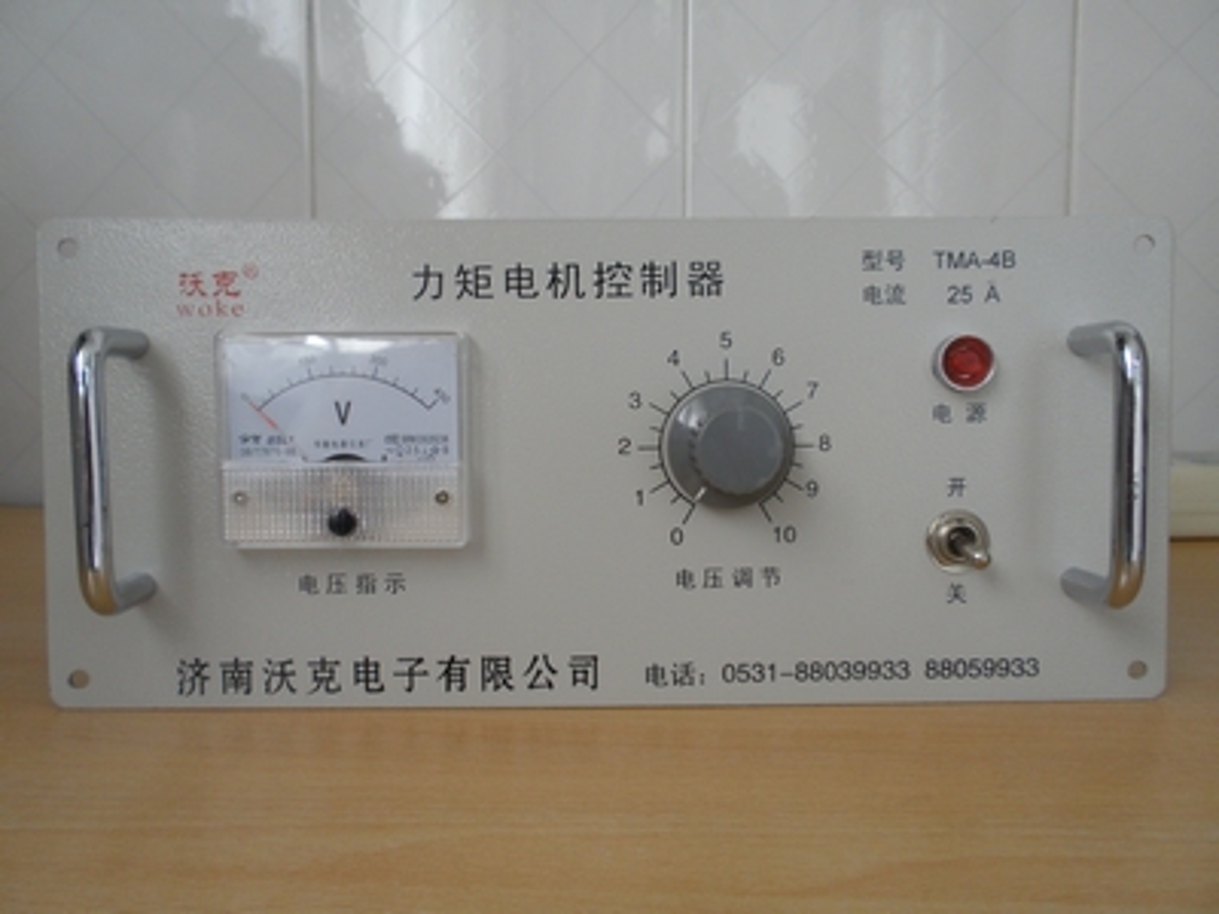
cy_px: 457
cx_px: 610
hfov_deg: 50.1
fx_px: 1303
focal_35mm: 37
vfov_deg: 38.7
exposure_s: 1/30
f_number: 3.5
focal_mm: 6.6
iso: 100
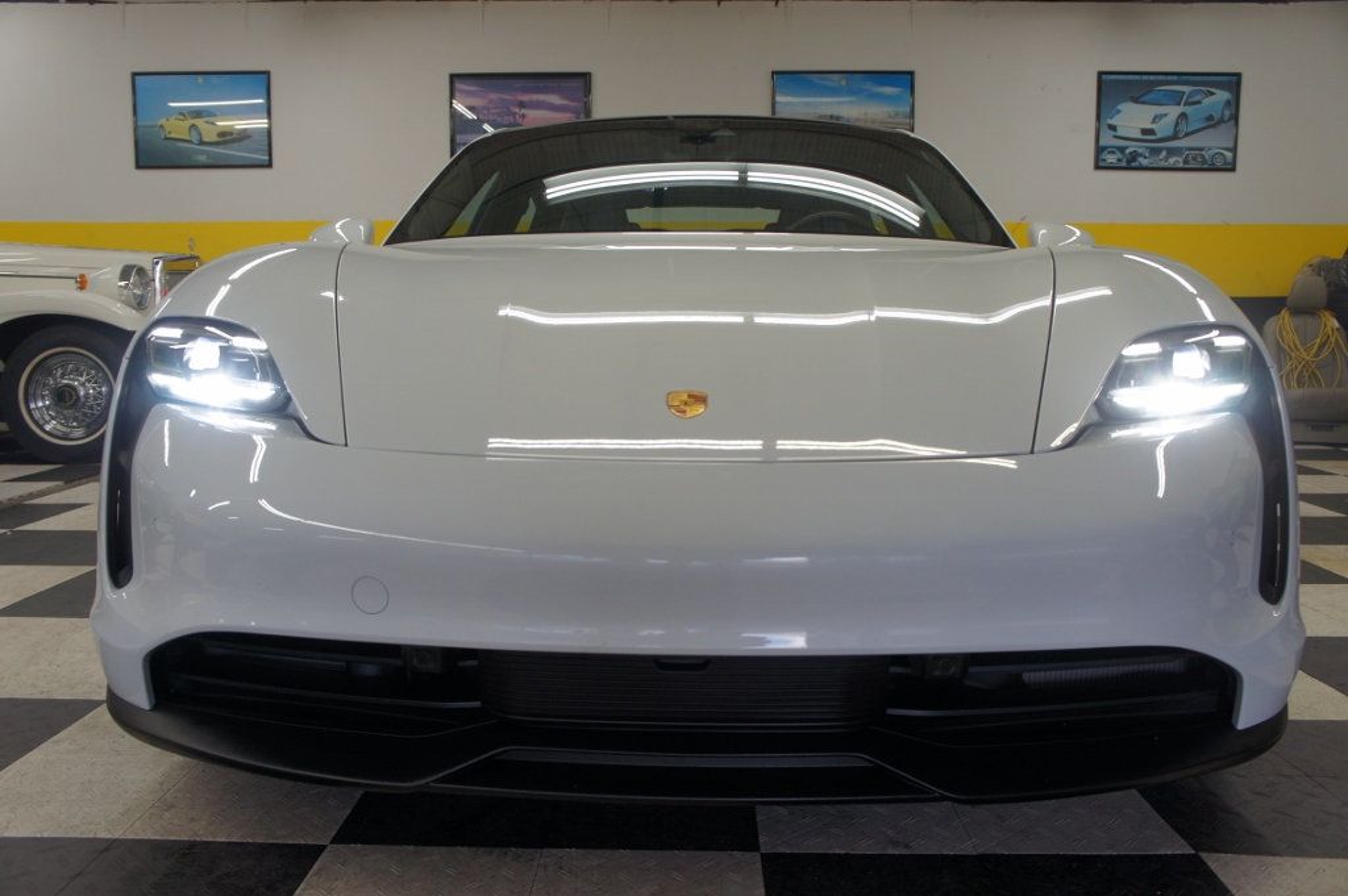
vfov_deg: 41.6
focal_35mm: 32
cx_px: 674
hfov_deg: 59.5
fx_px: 1179
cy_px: 448
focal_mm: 21
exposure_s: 1/50
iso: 200
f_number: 4.5
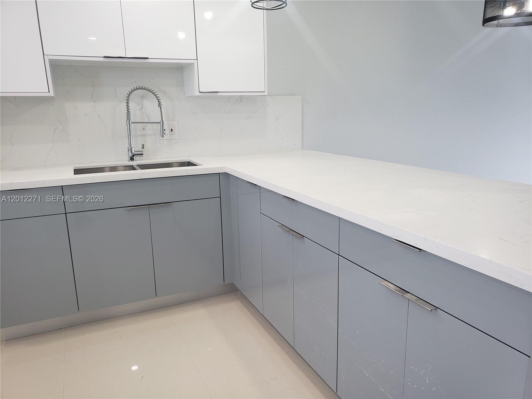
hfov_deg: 67.3
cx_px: 266
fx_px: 400
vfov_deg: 53.1
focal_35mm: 26
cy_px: 200
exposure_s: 1/60
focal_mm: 4.3
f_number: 2.4
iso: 125
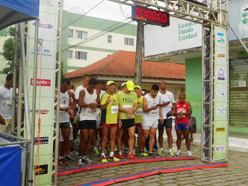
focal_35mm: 43
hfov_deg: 43.9
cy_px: 93
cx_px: 124
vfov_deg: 33.6
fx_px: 308
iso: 80
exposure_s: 1/160
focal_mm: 7.9
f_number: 4.2
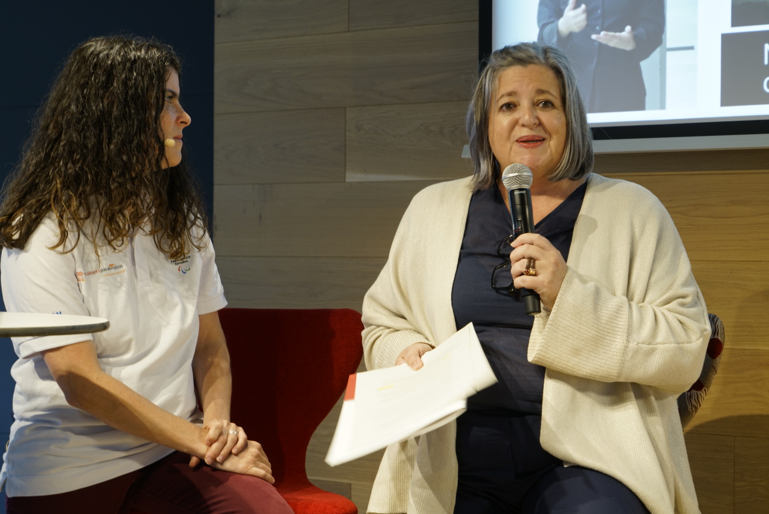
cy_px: 257
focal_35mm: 70
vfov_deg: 19.5
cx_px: 384
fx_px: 1496
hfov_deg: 28.8
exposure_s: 1/30
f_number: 8
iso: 400
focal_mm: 70
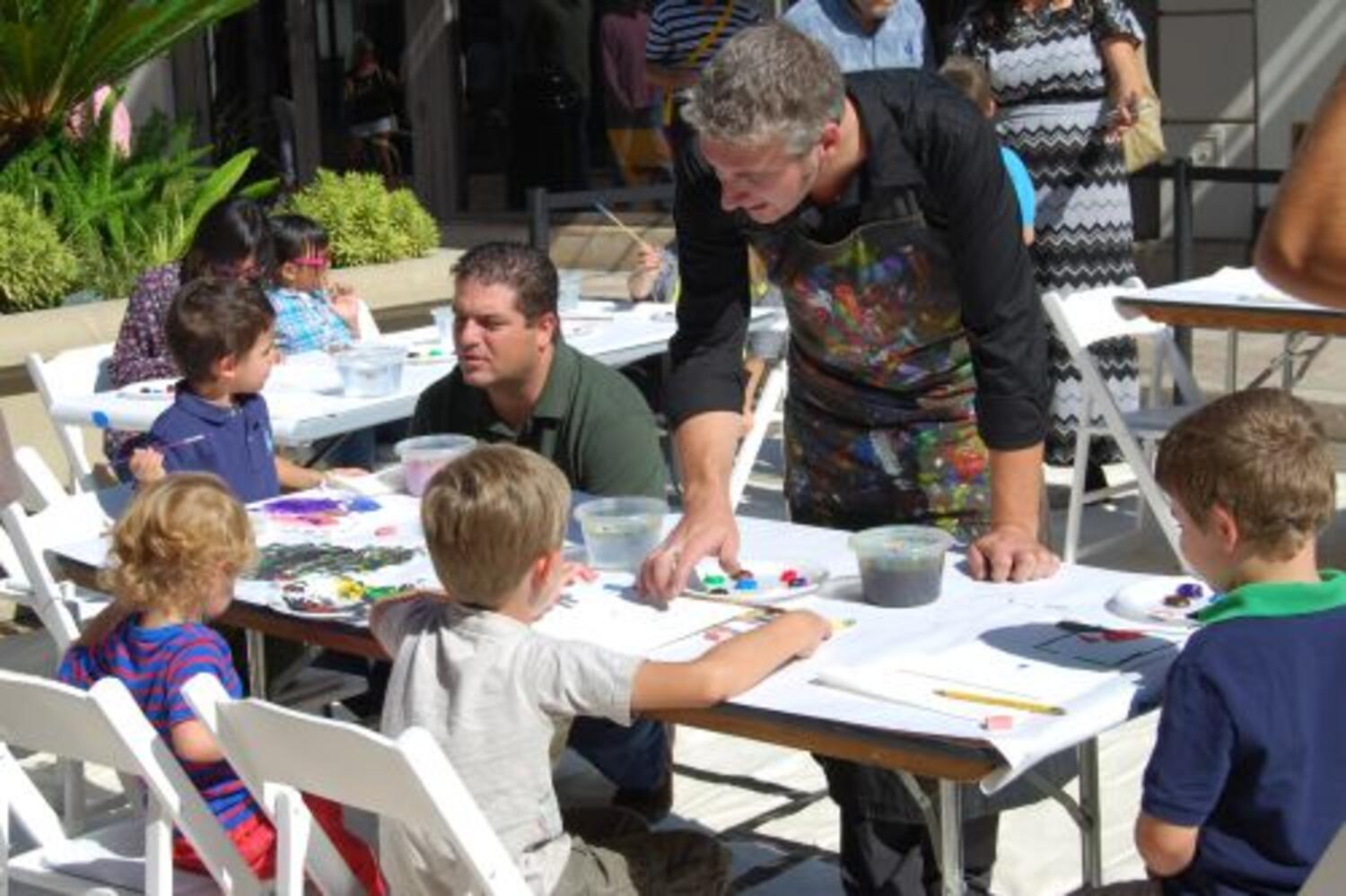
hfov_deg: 35.1
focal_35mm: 57
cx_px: 673
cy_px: 448
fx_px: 2130
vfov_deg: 23.8
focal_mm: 38
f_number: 8
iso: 100
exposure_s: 1/250
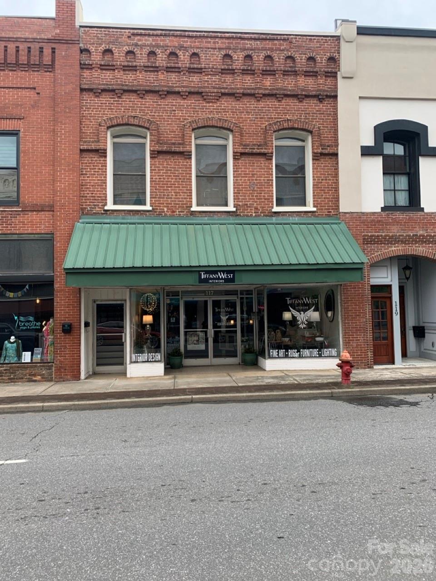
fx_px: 437
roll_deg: +0.8
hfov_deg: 53.1
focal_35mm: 26
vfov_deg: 67.3
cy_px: 290
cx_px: 218
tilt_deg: +3.7
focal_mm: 4.25
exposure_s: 1/122
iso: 25
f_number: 1.8
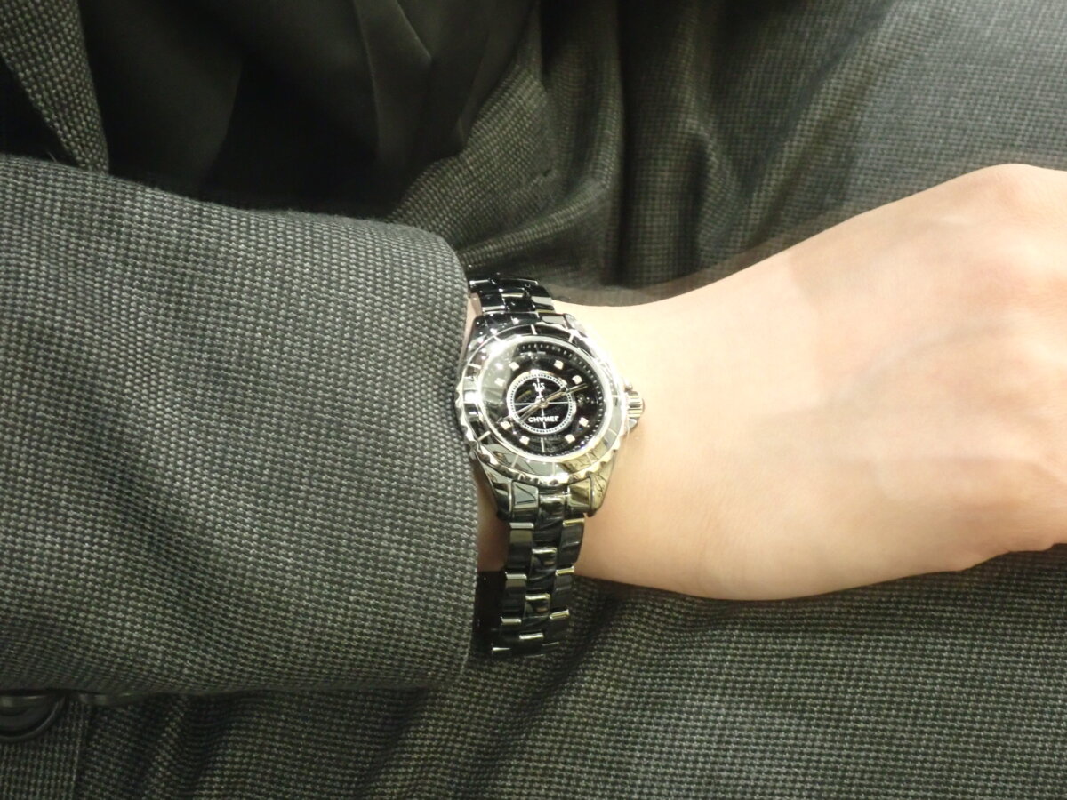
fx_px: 3082
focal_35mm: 100
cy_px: 400
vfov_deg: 14.8
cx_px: 534
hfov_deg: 19.6
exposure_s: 1/25
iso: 1000
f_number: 4.9
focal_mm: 18
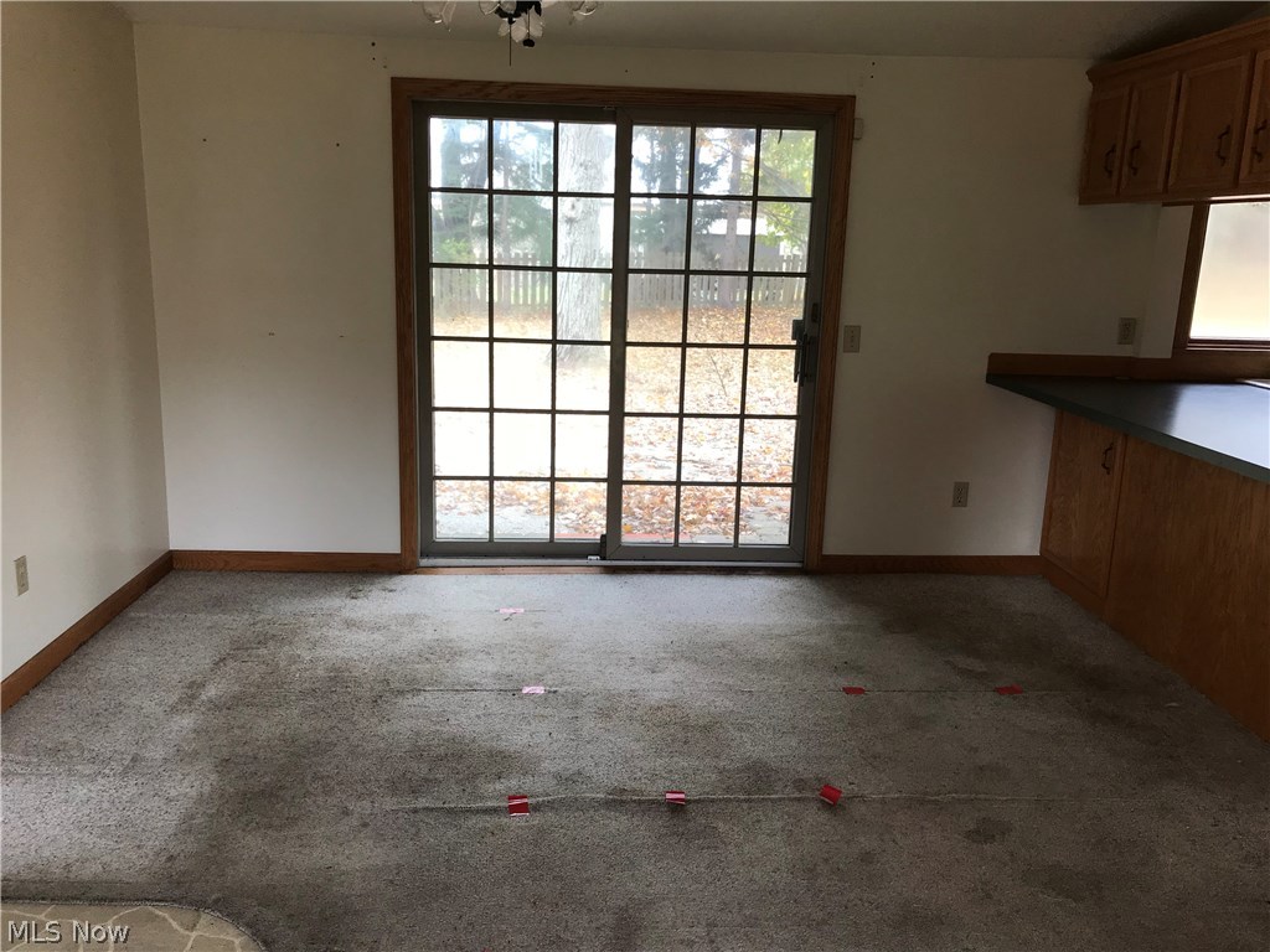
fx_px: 1027
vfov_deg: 49.7
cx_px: 635
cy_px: 476
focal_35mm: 28
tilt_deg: -13.4
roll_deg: -2.1
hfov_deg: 63.4
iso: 25
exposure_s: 1/40
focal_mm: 3.99
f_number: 1.8
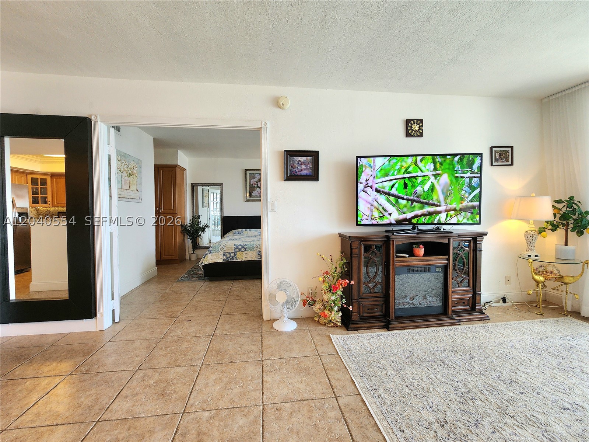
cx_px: 294
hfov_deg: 106.2
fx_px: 221
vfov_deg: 89.9
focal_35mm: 13
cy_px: 221
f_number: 2.2
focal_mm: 2.2
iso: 160
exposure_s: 1/60.2
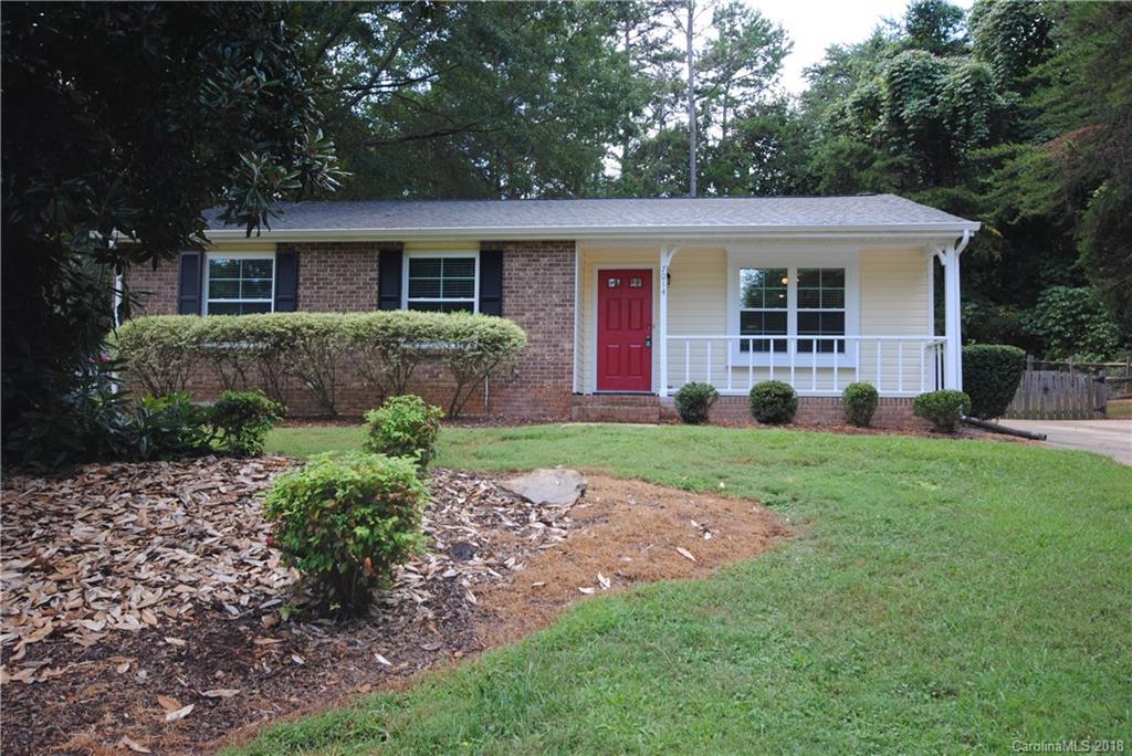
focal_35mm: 30
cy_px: 378
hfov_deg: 61.9
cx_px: 566
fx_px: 944
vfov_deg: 43.7
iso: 200
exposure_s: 1/80
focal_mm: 20
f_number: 5.6
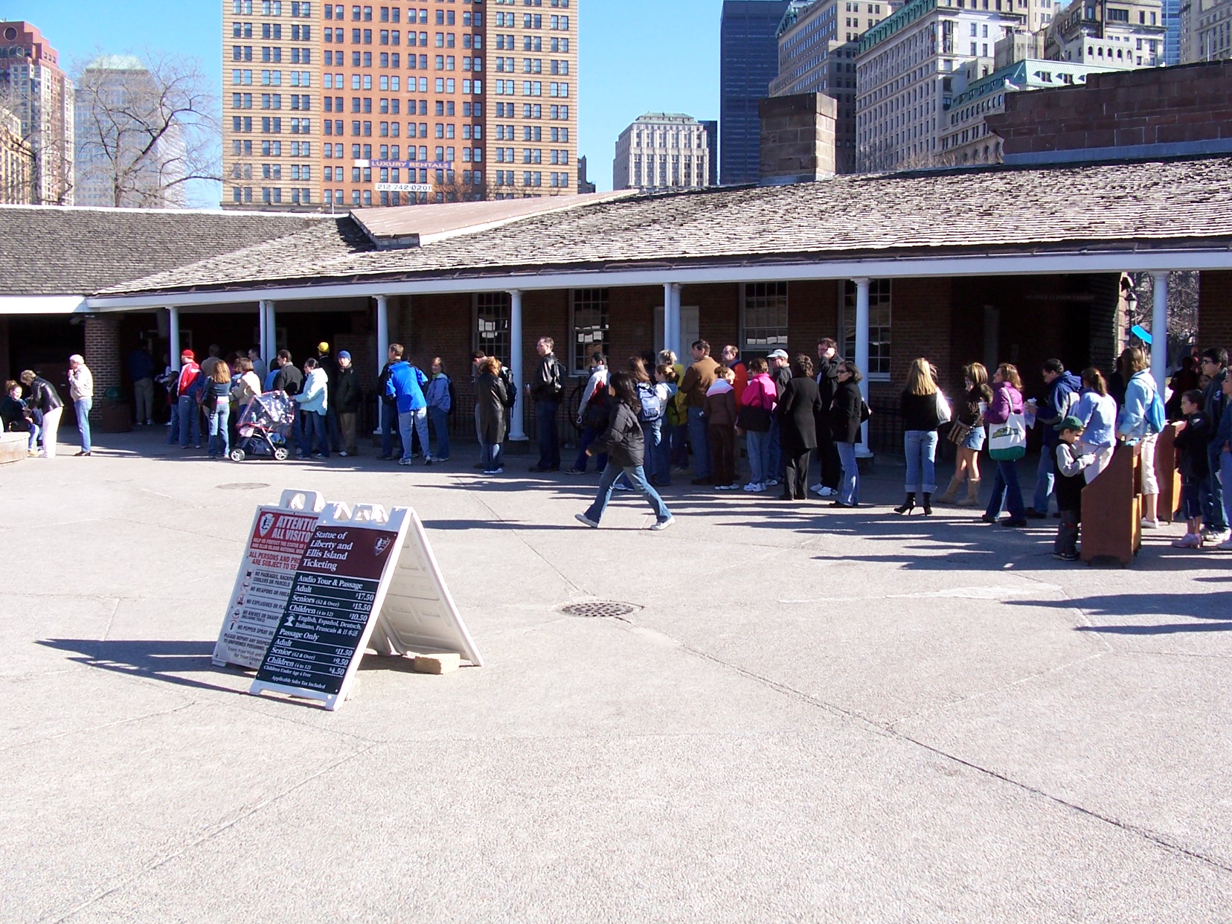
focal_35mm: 35
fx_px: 1246
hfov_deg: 52.6
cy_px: 462
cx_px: 616
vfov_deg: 40.7
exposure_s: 1/350
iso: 80
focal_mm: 6
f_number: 4
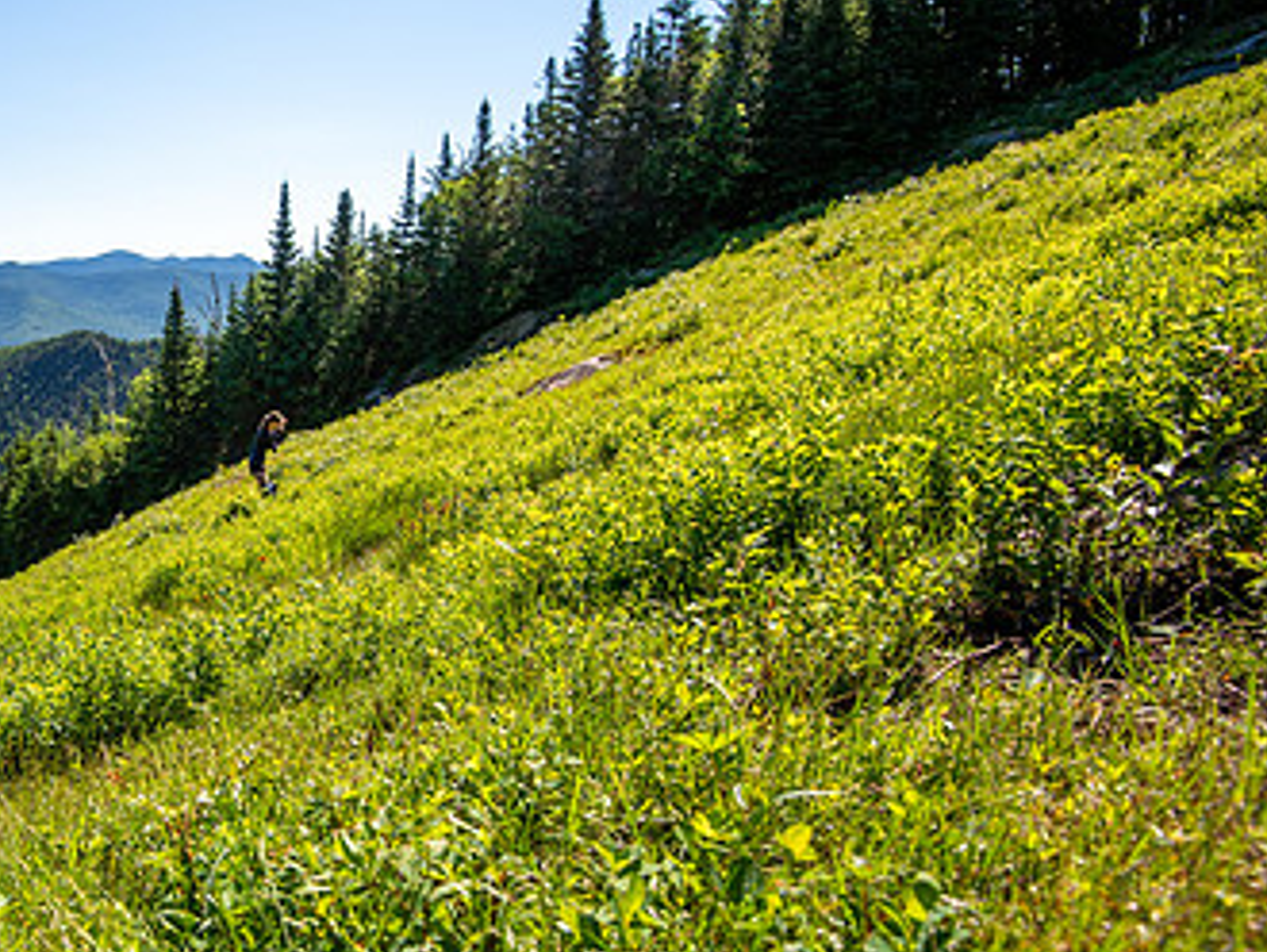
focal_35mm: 27
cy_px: 522
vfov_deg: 51.3
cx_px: 173
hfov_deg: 57.8
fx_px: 989
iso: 100
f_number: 5
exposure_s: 1/500
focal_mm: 16
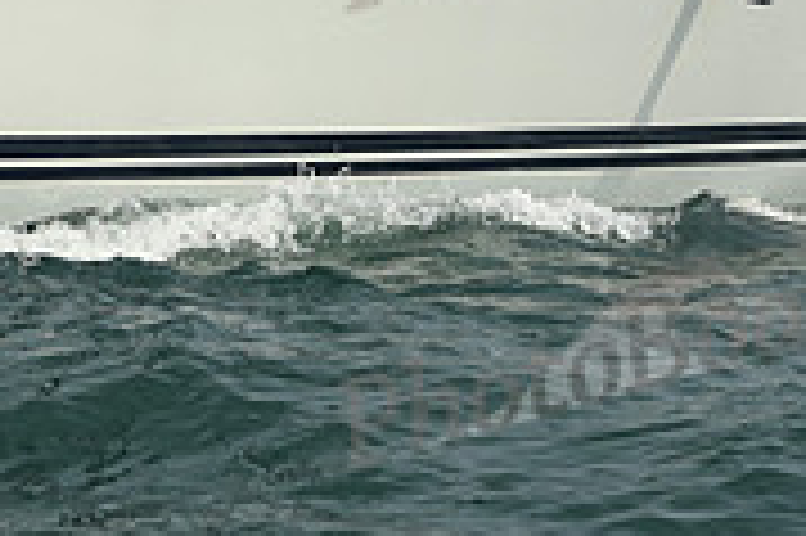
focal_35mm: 279
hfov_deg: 7.4
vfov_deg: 4.9
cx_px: 108
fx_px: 6241
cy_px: -277
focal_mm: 86
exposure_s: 1/1250
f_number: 8
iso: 320
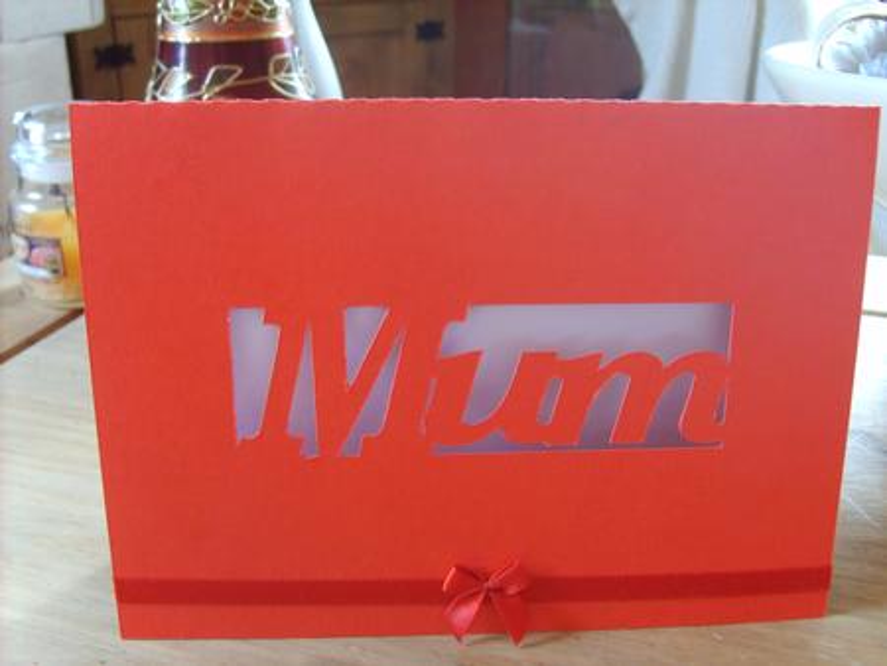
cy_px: 333
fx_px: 897
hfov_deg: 52.6
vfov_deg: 40.7
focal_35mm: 35
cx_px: 444
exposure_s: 1/10
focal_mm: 5.8
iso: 140
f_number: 2.8
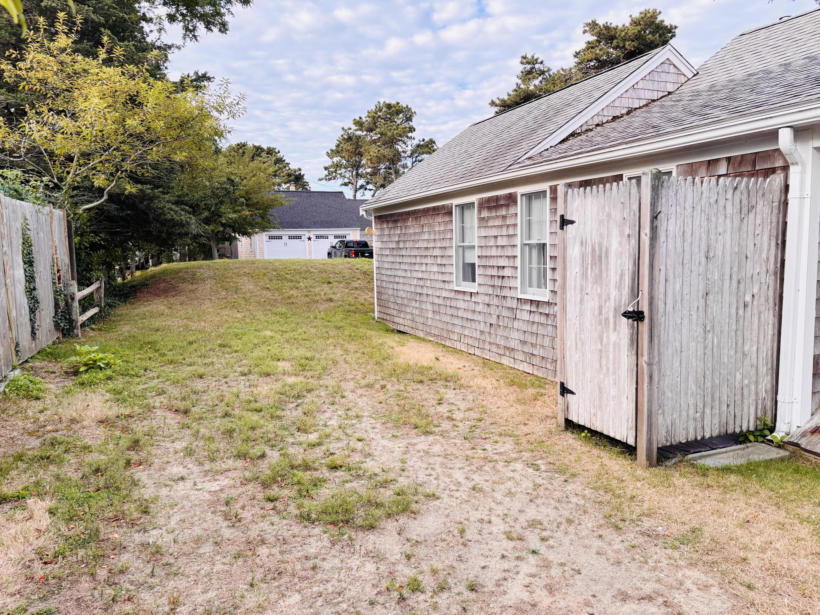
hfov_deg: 67.3
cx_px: 410
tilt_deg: -6.0
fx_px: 616
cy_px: 308
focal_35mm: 26
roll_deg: +1.2
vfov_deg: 53.1
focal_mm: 5.96
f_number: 1.6
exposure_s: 1/732
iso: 50
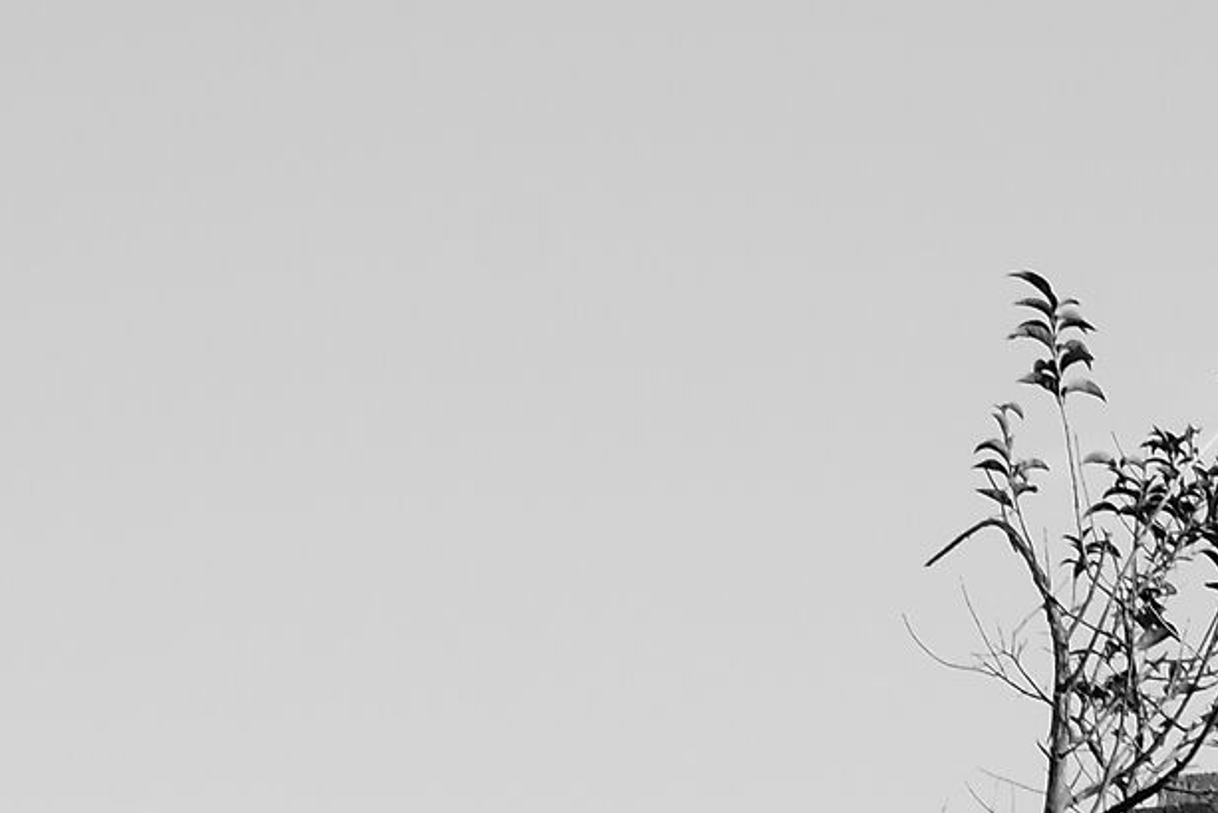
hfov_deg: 6.2
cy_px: 1401
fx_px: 10998
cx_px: 1953
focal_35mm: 325
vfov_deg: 4.2
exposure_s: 1/125
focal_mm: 55
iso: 500
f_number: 11
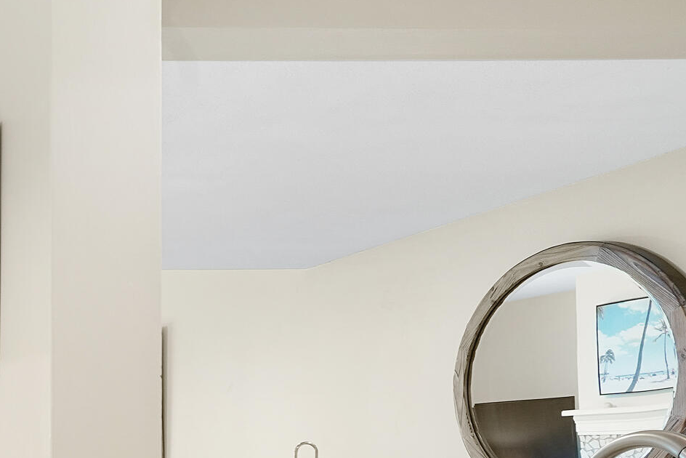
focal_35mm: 54
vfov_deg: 23.6
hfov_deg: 25.7
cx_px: -382
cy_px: 497
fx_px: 1029
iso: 800
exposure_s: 1/6
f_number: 8
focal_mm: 17
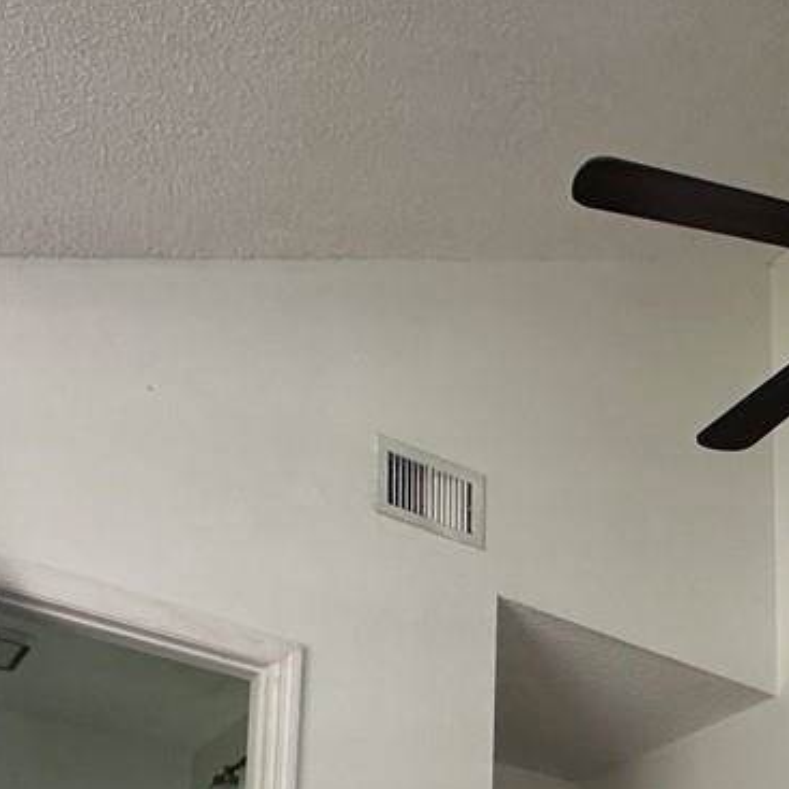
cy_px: 1038
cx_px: 677
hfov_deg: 30.5
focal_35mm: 54
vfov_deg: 26.6
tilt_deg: +9.2
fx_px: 1393
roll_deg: +0.3
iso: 160
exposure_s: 1/99
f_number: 2.2
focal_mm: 2.22
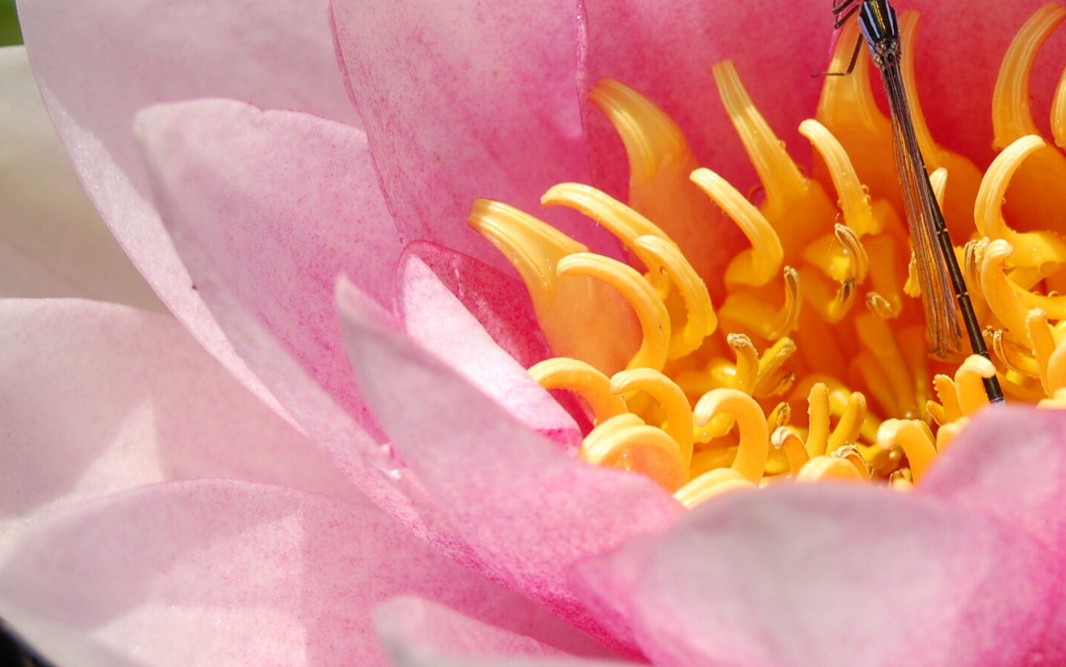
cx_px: 872
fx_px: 4385
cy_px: 135
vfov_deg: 8.7
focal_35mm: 151
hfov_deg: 13.8
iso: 200
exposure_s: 1/400
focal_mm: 55
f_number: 10
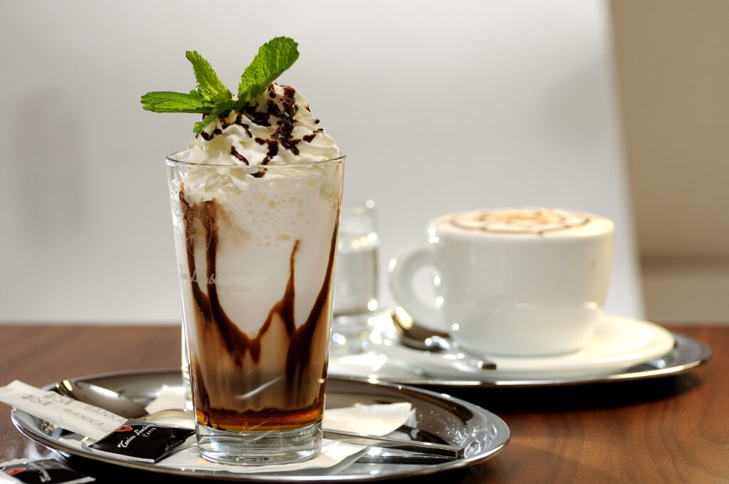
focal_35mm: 147
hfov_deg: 14.0
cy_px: 242
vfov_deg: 9.3
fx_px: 2973
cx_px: 364
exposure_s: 1/100
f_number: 4.5
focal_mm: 98
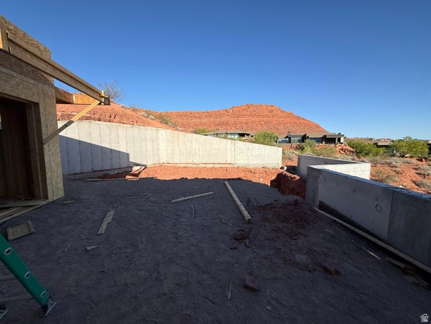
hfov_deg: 102.1
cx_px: 216
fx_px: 174
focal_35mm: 14
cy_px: 162
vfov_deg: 85.7
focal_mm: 2.22
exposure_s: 1/2237
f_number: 2.2
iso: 50
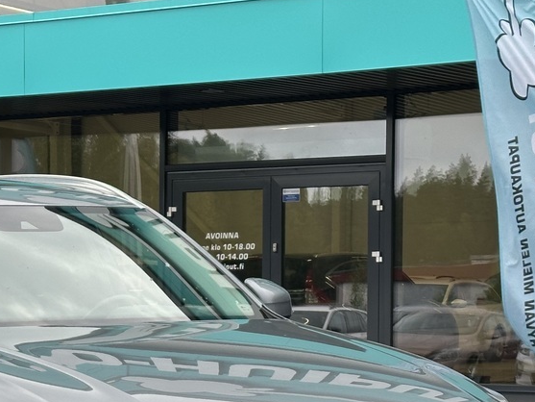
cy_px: 357
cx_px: 49
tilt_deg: -1.2
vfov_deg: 11.9
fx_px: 1917
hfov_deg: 15.7
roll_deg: +0.1
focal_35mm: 124
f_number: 1.78
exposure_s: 1/433
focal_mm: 6.86
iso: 64
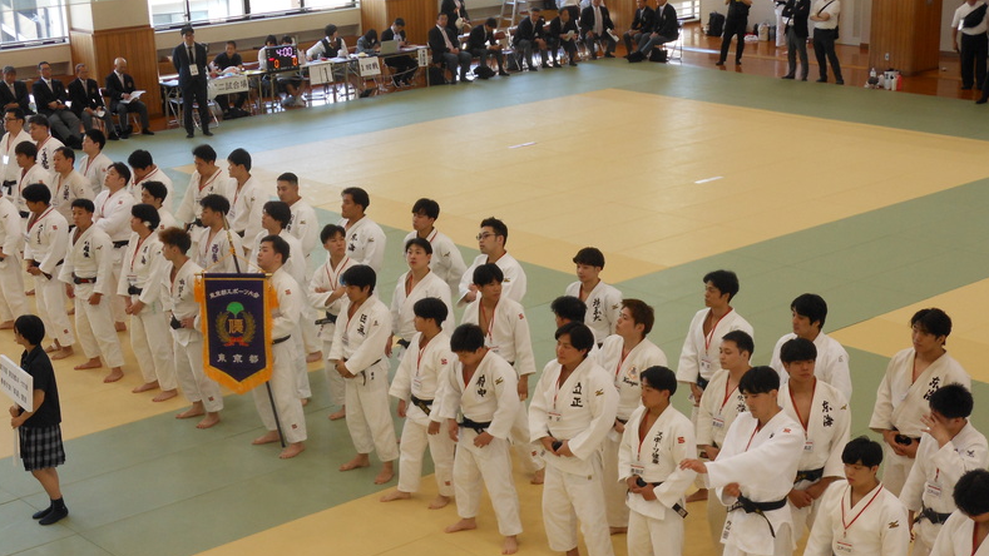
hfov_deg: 33.3
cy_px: 307
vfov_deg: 19.1
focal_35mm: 63
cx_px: 495
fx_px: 1652
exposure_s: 1/60
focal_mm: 10.2
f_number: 4.1
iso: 200
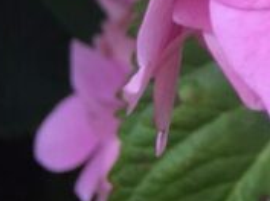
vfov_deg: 7.8
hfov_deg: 8.8
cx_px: 808
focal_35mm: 184
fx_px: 1432
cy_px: -140
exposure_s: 1/194
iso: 25
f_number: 2.2
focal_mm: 4.15
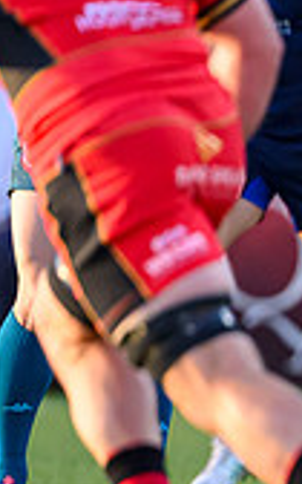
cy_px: 429
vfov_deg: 1.1
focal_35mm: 1932
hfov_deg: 0.7
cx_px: 1102
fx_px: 25442
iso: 1600
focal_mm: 400
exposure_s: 1/2000
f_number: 3.2
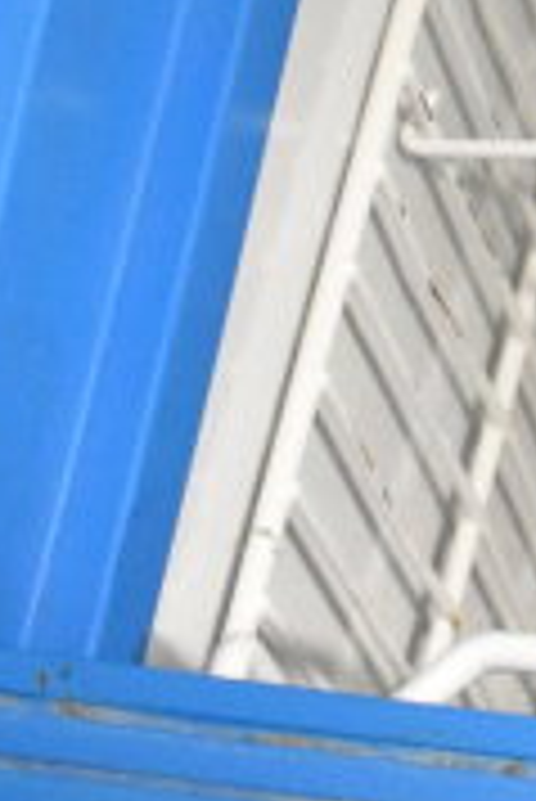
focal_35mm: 162
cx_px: 1248
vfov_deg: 12.3
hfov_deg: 7.9
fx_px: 3601
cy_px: -268
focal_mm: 21
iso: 6400
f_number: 4.5
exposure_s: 1/80
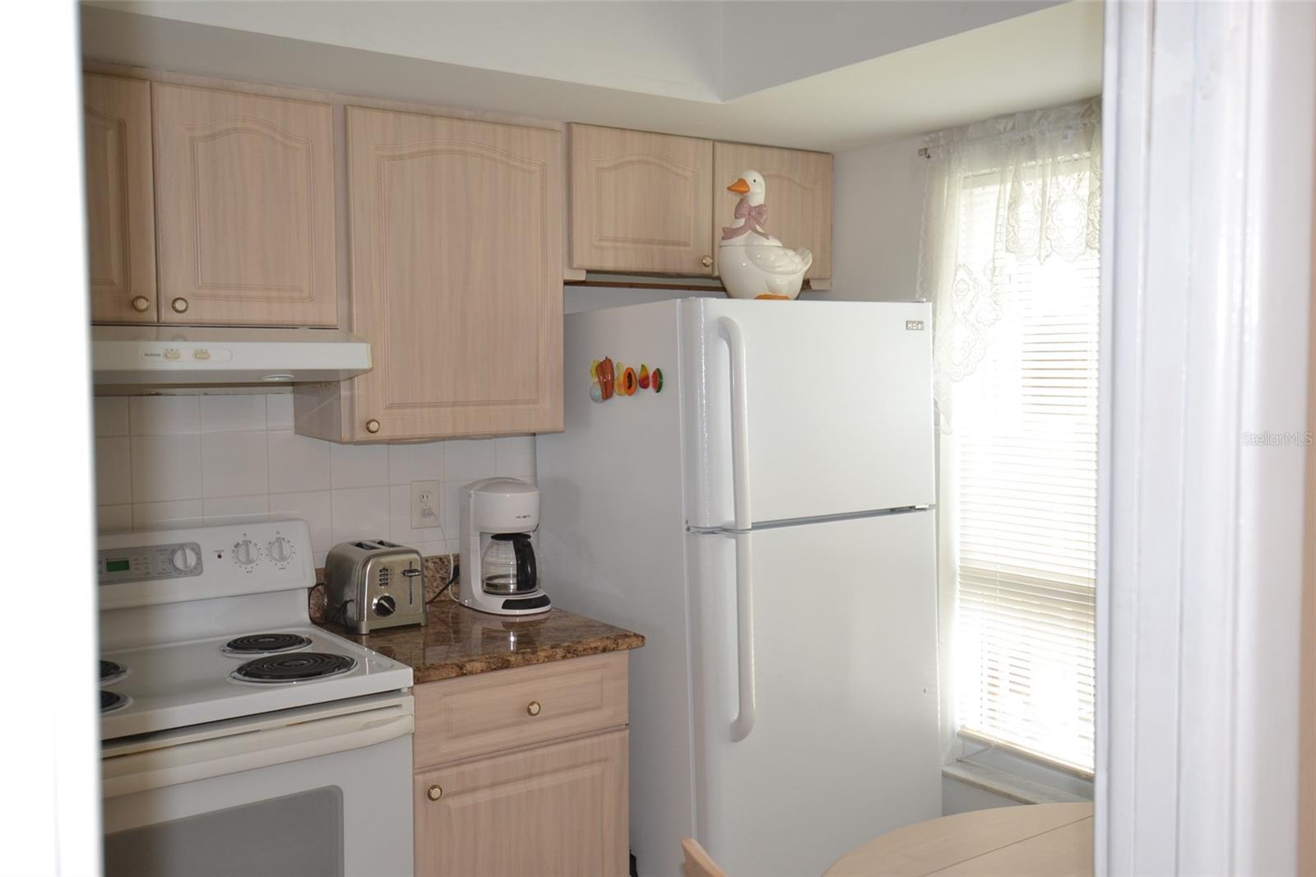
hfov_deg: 57.2
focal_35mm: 33
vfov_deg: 40.0
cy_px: 438
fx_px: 1206
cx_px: 658
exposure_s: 1/60
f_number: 4.5
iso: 400
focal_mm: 22
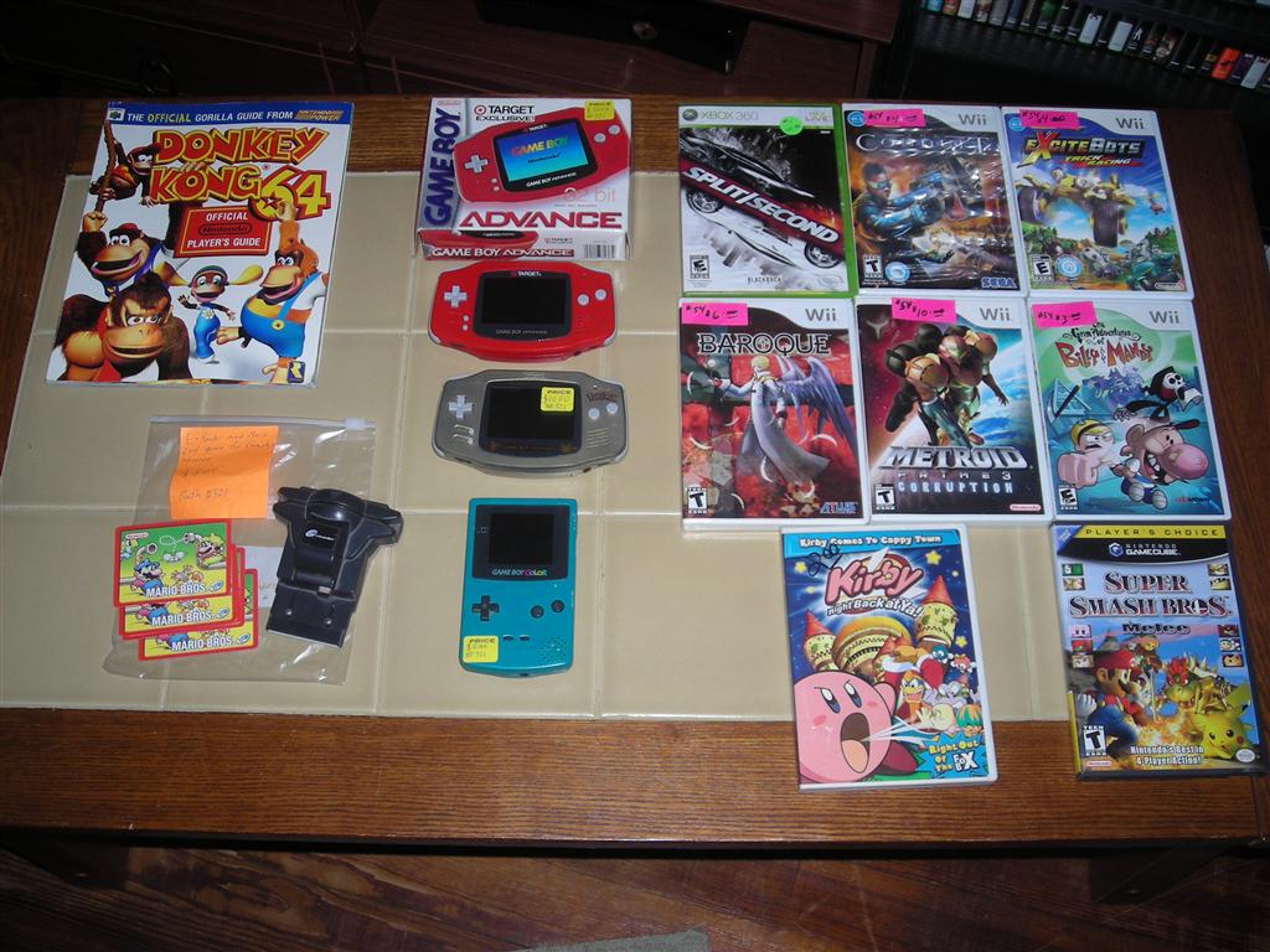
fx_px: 1394
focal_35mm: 38
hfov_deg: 49.0
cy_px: 476
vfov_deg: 37.7
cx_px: 635
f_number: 3.2
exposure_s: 1/60
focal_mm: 6.3
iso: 50
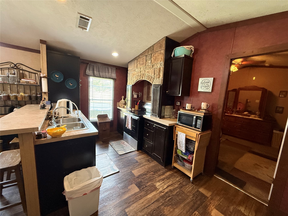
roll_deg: -4.5
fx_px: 116
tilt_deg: -7.0
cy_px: 108
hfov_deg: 102.1
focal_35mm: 14
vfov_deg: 85.7
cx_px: 144
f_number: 2.2
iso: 500
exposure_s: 1/60
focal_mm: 2.22
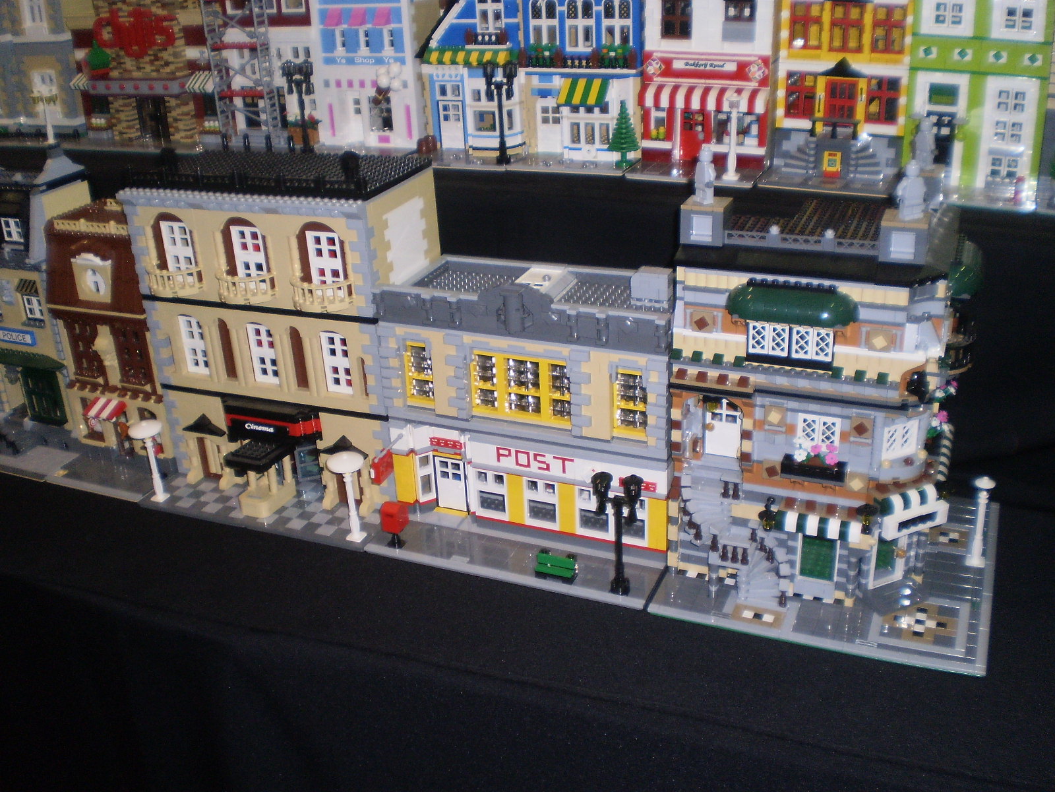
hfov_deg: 51.4
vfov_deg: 39.7
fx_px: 1097
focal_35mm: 36
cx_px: 528
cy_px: 396
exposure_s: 1/30
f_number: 3.1
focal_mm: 6.3
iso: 125
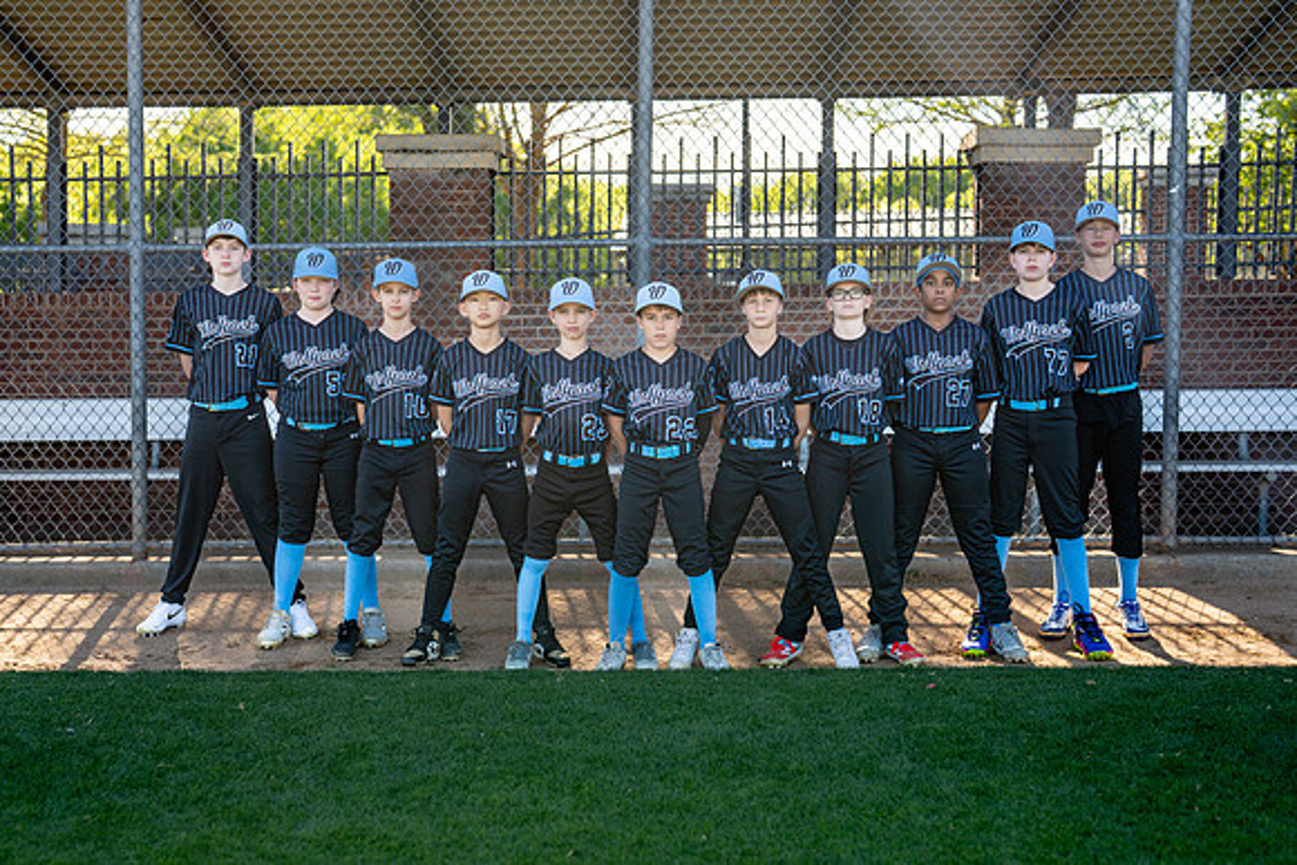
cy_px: 444
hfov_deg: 37.5
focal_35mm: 53
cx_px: 619
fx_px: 1910
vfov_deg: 25.5
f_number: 2.5
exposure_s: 1/800
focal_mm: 50
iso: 125
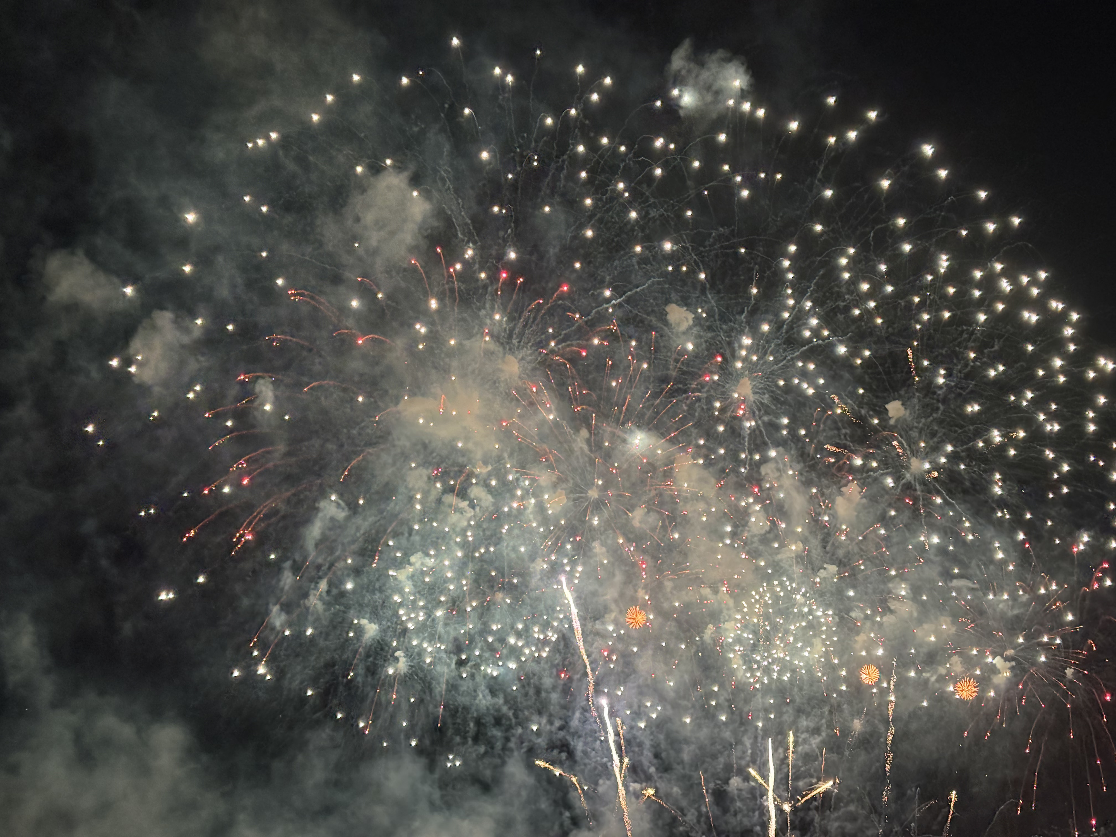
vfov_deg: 28.0
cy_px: 418
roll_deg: -1.1
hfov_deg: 36.8
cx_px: 558
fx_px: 1676
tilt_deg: +19.8
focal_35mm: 52
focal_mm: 5.96
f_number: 1.6
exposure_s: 1/24
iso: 320
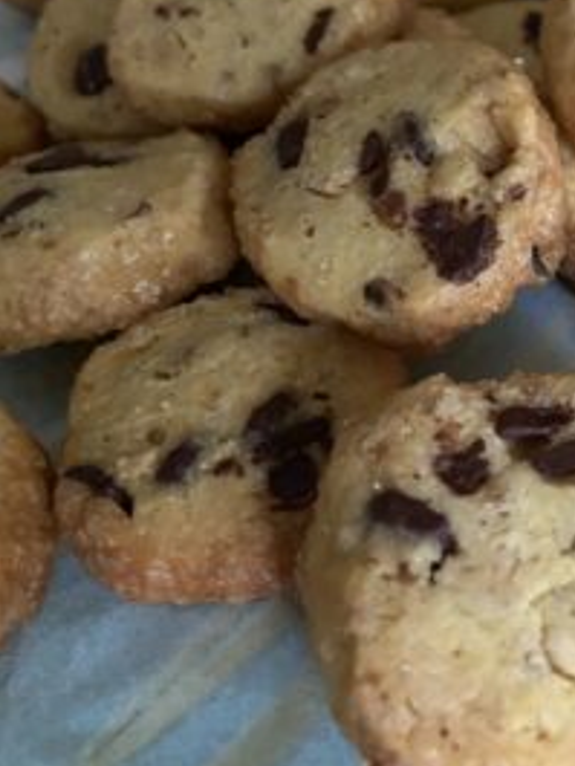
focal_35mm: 49
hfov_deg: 28.3
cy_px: 217
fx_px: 1084
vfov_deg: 38.2
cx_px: 539
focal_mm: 4.25
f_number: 1.8
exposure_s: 1/25
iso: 640
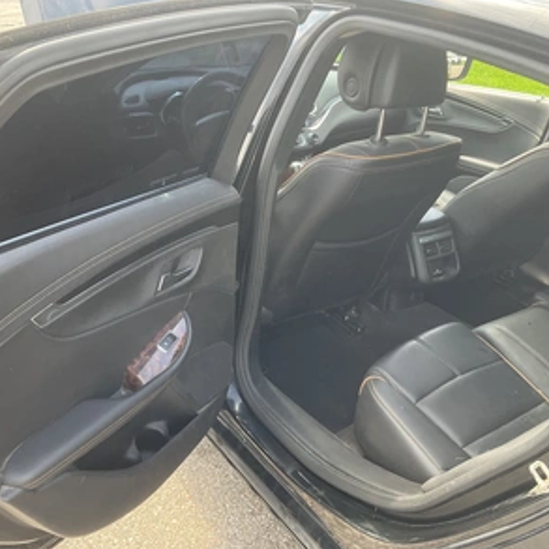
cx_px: 244
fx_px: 628
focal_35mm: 35
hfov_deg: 47.1
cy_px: 279
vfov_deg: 47.2
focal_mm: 3
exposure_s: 1/123
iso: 32
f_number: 1.8
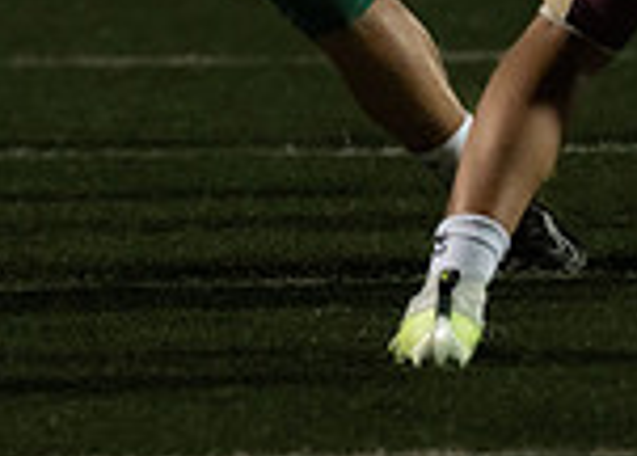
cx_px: -446
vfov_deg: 1.3
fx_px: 20380
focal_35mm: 1126
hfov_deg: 1.8
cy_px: -408
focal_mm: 200
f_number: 2.8
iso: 1600
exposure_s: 1/1000
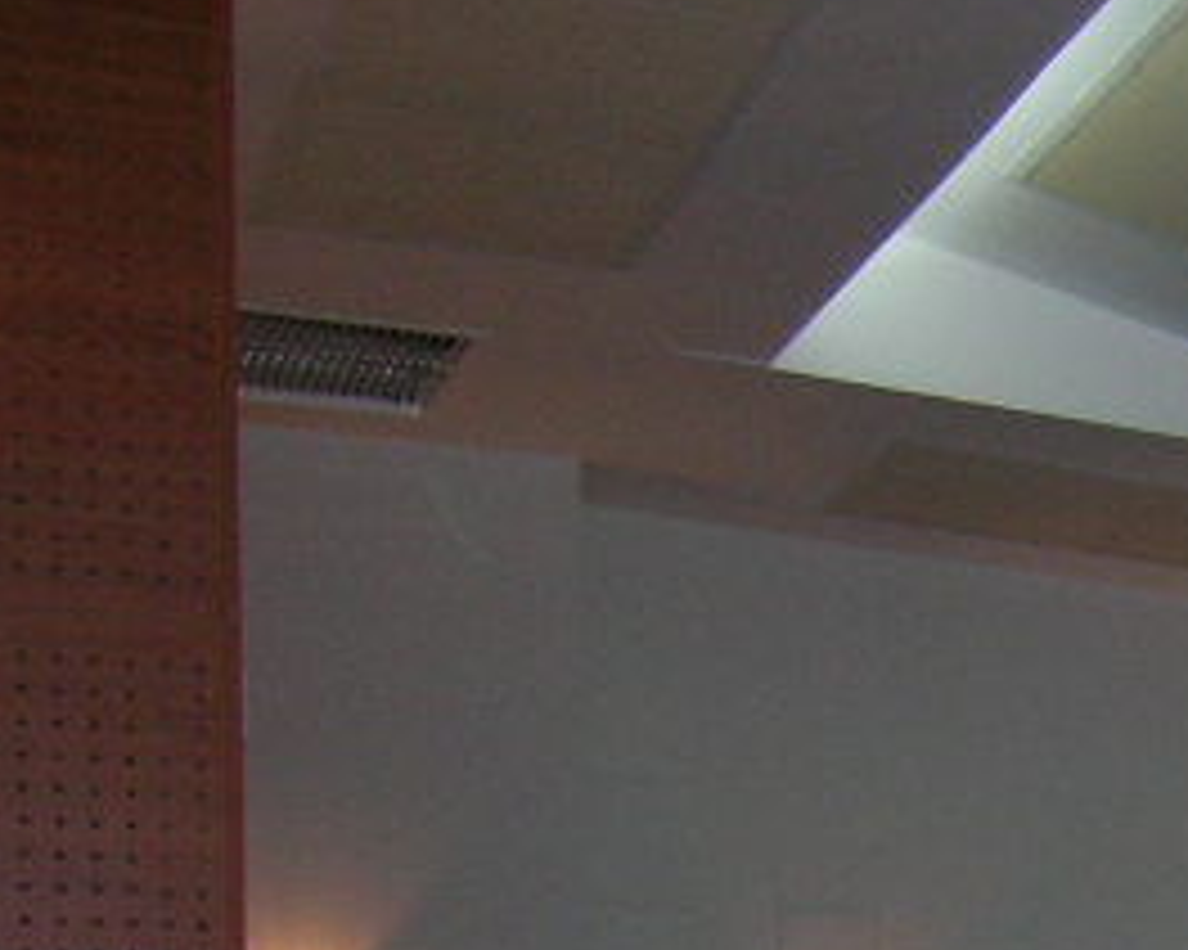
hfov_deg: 15.6
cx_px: 2120
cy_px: 1405
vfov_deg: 13.7
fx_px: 3726
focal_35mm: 106
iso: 57
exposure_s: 1/60.1
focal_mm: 5.8
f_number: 2.8
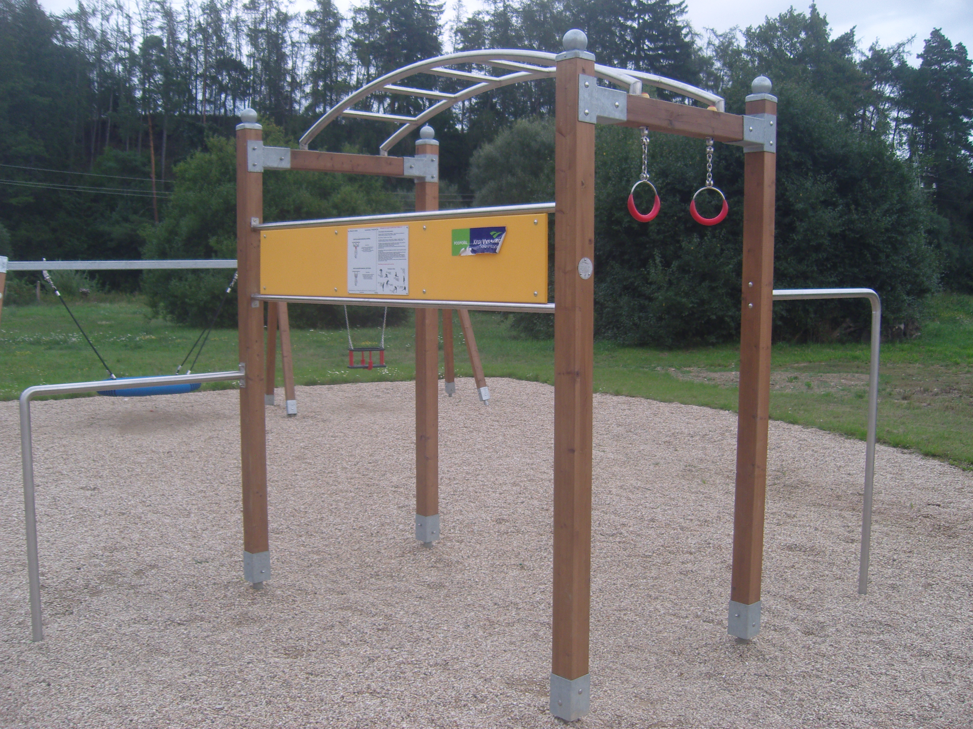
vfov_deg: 41.8
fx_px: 956
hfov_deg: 54.0
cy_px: 364
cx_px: 486
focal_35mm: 34
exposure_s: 1/80
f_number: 2.8
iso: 100
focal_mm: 7.3
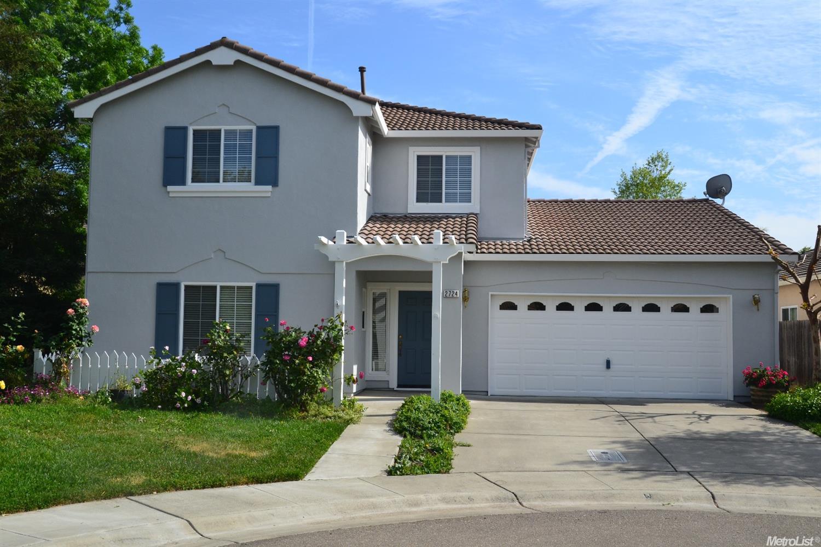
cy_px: 274
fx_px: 821
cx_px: 410
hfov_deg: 53.1
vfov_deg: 36.9
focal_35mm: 36
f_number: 11
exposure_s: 1/400
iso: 400
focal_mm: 24
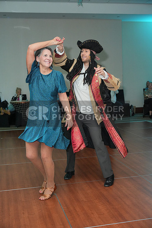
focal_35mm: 48
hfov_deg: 28.1
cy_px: 114
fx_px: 304
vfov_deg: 41.1
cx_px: 76
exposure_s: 1/200
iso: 3200
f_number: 4.5
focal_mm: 48
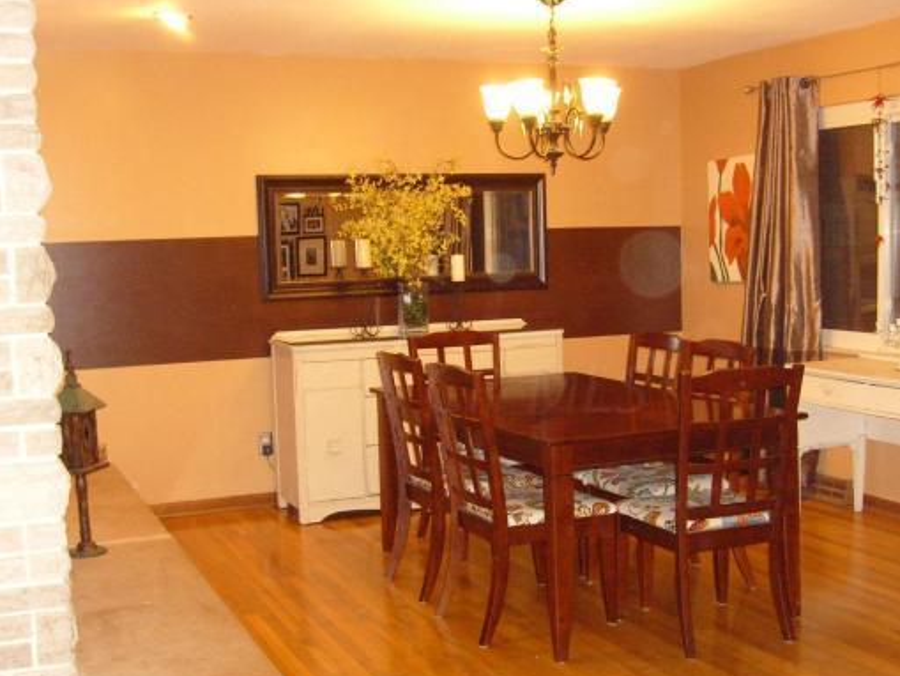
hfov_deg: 42.7
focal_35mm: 44
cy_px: 389
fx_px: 1144
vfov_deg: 32.8
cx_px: 536
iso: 400
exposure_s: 1/45
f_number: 2.8
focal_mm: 5.8
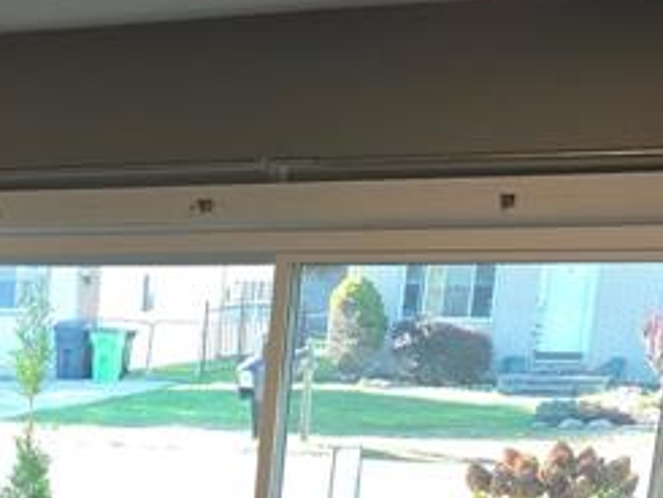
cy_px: 869
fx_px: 1840
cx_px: -200
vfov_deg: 13.9
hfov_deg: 18.9
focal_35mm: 96
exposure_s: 1/60
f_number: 1.8
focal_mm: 5.4
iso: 64
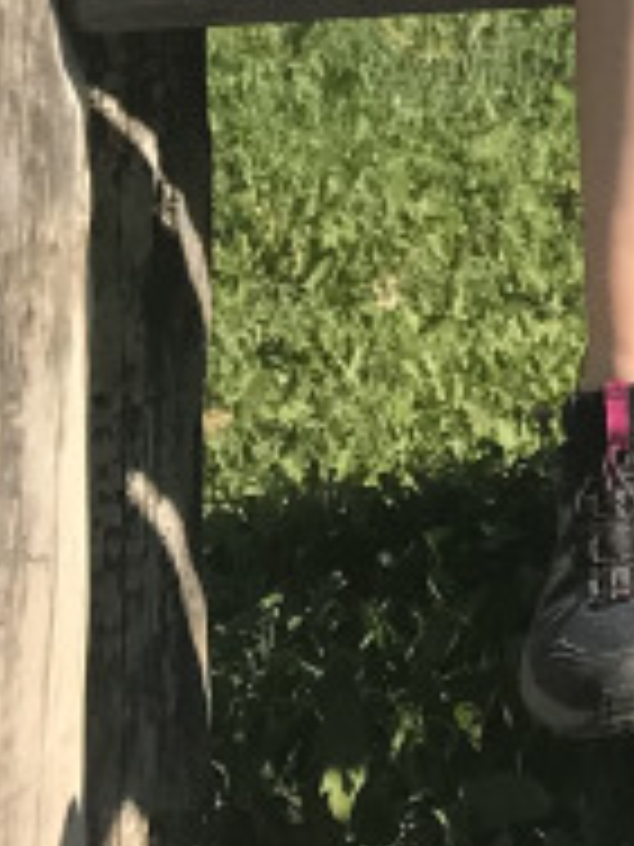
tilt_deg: +5.5
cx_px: 1623
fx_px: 3883
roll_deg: +1.0
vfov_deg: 10.7
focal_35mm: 159
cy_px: -1170
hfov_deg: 8.4
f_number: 1.8
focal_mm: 3.99
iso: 20
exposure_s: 1/1473
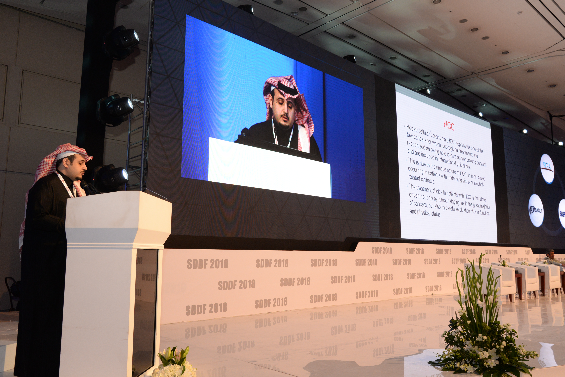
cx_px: 289
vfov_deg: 42.3
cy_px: 190
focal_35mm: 31
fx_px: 487
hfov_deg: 60.3
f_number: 7.1
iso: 1600
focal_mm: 30
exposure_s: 1/80
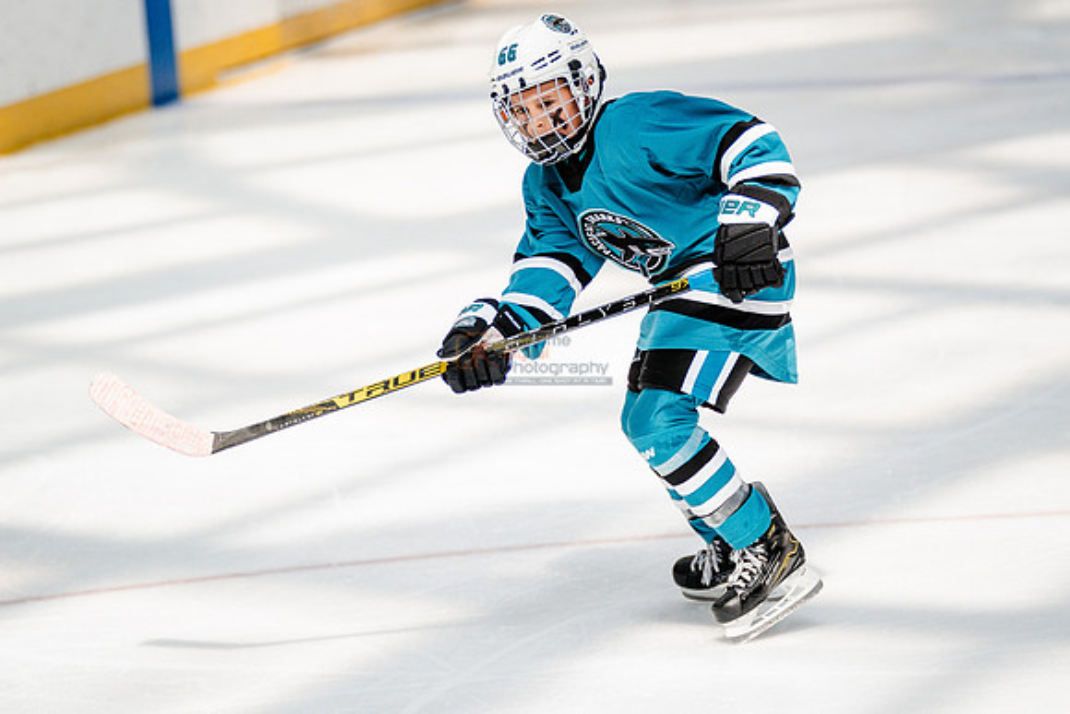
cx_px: 518
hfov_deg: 8.8
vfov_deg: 5.8
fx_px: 6987
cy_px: 344
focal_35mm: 235
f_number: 3.2
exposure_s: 1/3200
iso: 1250
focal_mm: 186
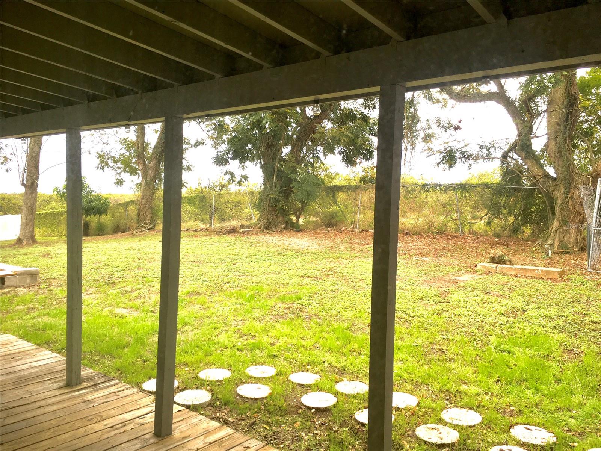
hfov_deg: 61.7
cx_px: 300
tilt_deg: -3.1
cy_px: 226
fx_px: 503
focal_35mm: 29
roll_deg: +0.8
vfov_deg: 48.2
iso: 25
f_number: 2.2
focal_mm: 4.15
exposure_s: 1/100
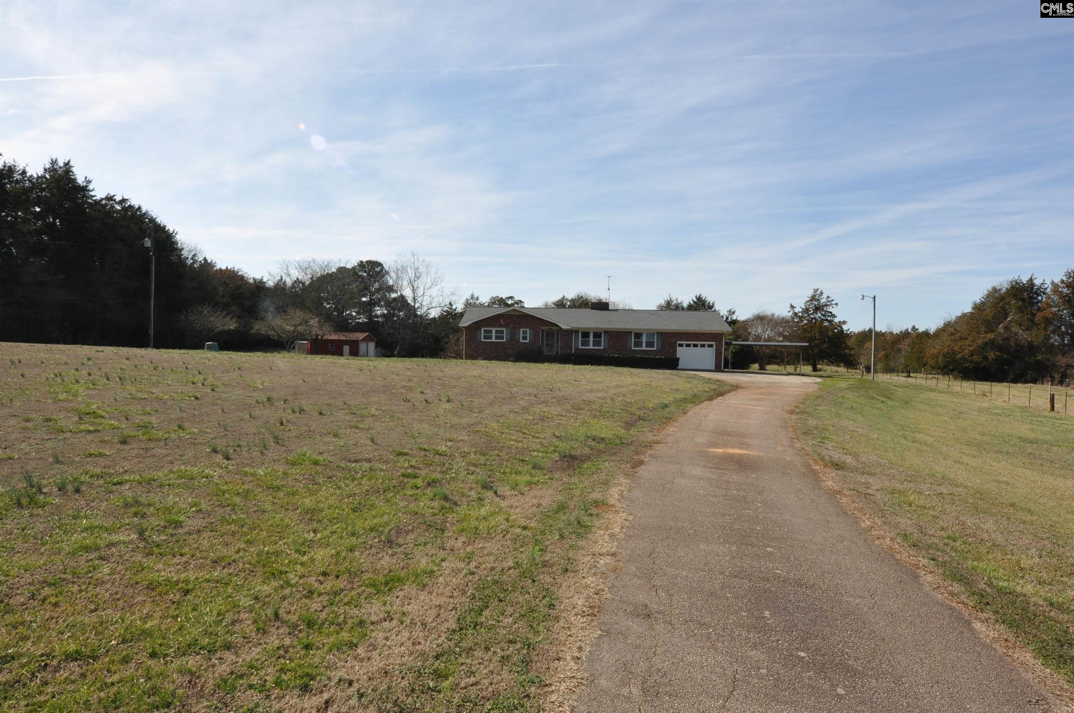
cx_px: 537
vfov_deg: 59.4
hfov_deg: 81.3
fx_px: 626
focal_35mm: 21
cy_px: 356
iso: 320
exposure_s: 1/320
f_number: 9
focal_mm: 14
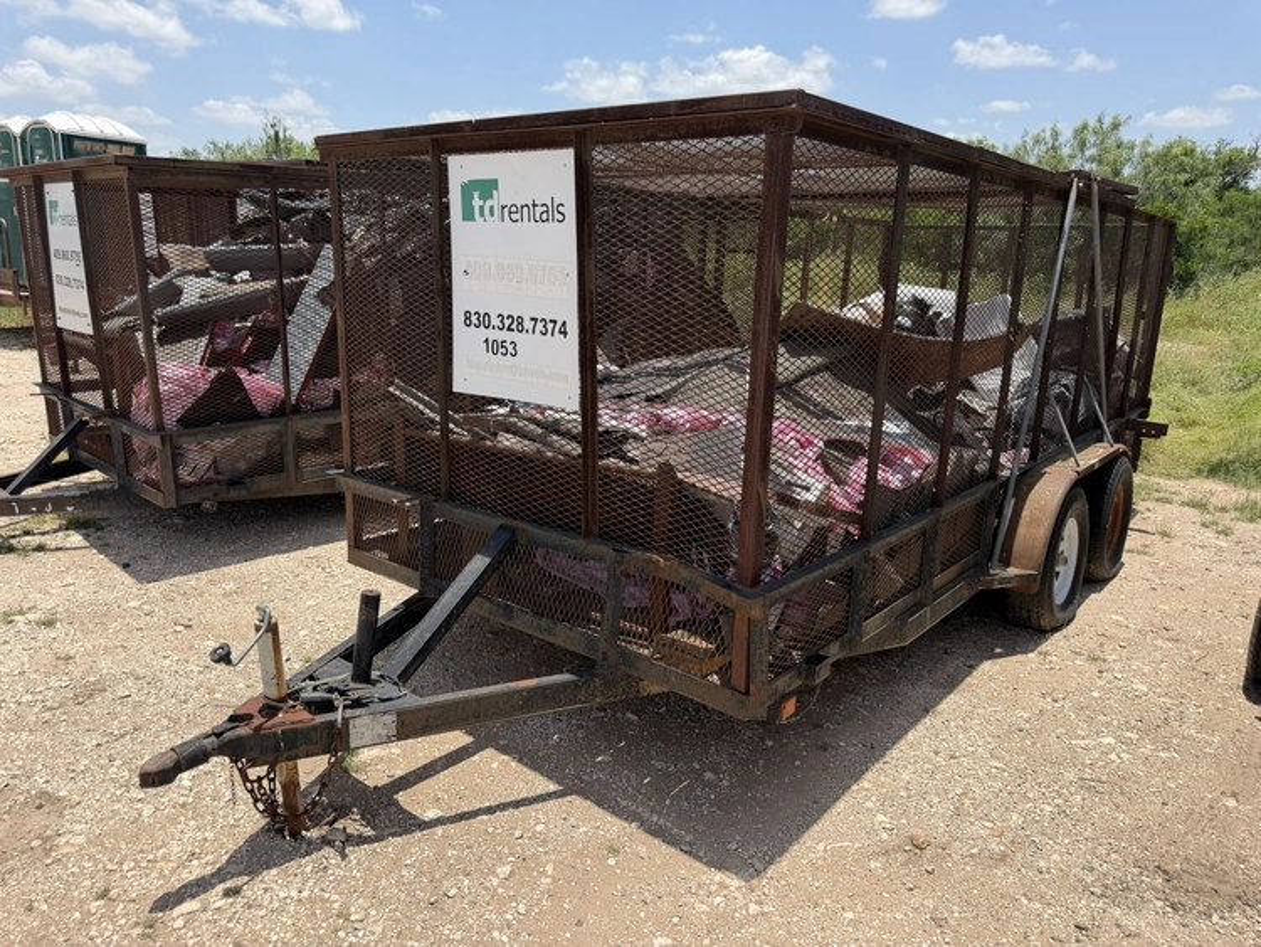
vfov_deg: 56.8
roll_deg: +0.1
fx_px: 875
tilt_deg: -16.0
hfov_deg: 71.6
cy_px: 474
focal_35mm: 24
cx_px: 630
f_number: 1.78
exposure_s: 1/4167
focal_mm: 6.76
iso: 80
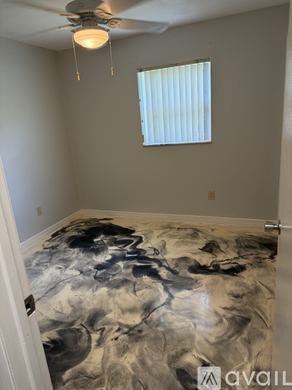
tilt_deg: -16.0
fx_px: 270
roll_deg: +4.5
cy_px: 195
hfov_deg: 56.8
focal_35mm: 24
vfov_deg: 71.6
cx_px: 146
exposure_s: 1/125
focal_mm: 6.76
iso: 200
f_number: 1.78
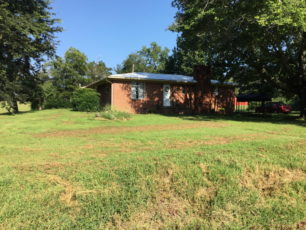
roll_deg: -1.6
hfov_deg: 58.4
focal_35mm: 31
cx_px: 153
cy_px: 115
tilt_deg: -0.4
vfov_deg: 45.4
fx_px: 274
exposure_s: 1/815
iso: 25
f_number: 2.4
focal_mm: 3.3
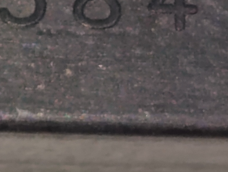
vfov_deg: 3.4
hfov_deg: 4.5
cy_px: -150
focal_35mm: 433
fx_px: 2853
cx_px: -212
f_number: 1.7
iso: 715
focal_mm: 5.24
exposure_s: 1/100
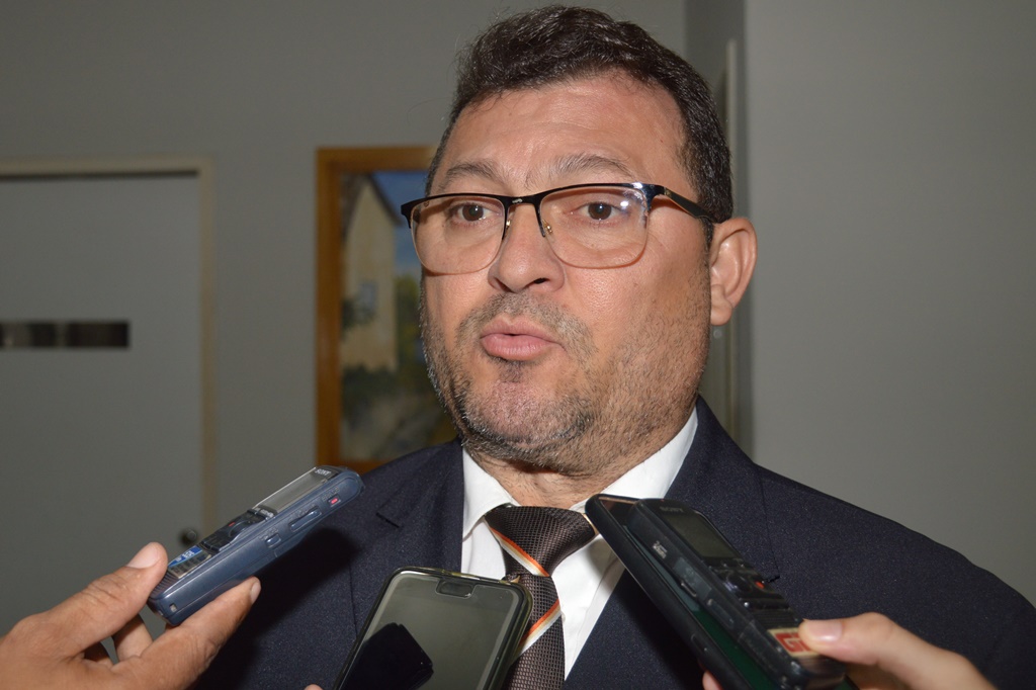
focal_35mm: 36
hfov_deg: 53.1
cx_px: 518
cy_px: 345
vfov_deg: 36.8
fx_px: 1036
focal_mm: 24
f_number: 3.8
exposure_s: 1/60
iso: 360
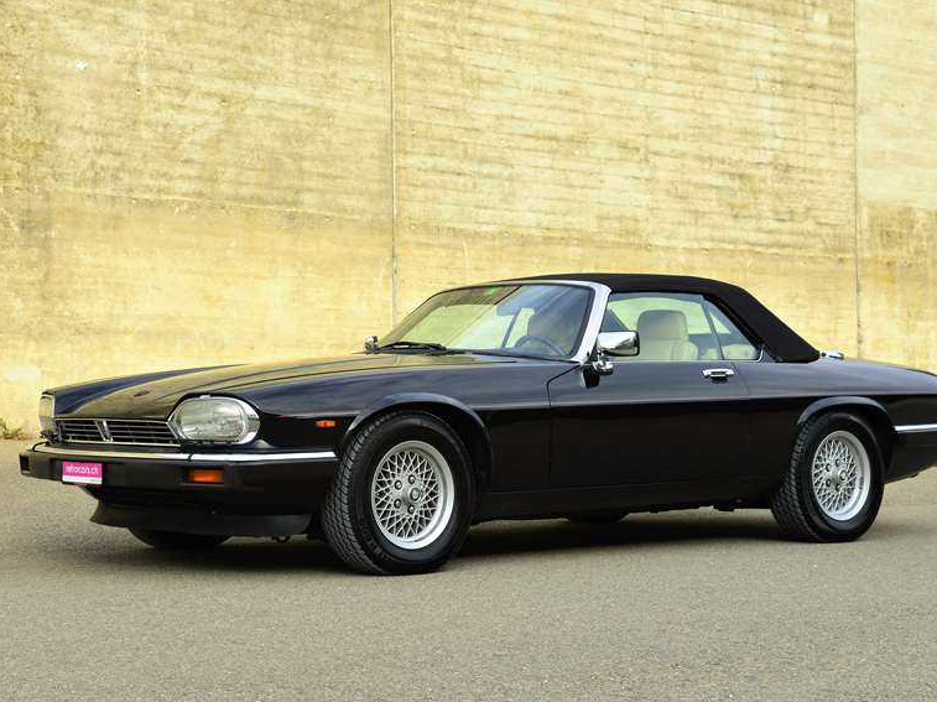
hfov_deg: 29.0
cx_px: 411
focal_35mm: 67
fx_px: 1813
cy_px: 336
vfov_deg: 21.9
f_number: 8
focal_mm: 55
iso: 250
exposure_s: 1/160
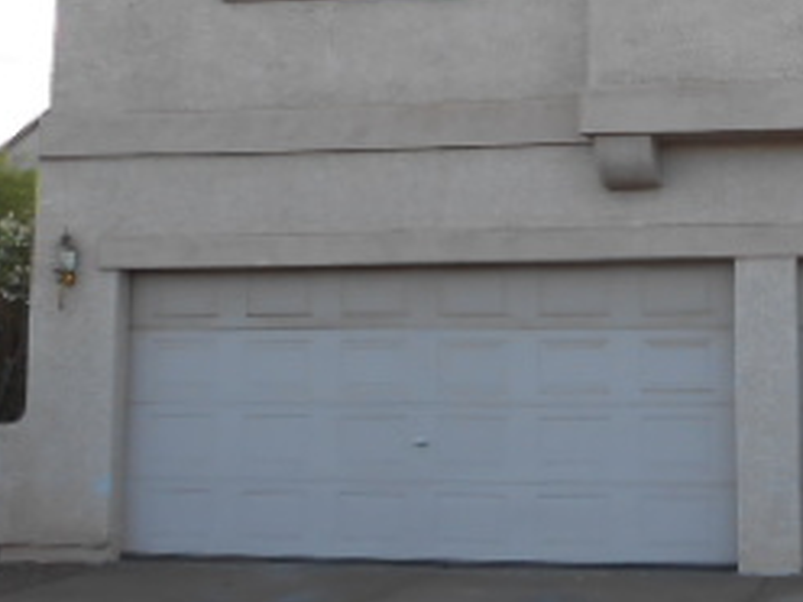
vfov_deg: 21.7
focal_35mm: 67
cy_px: 136
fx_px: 1554
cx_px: 729
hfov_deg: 27.9
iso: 80
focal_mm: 4.6
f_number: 3.5
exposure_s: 1/250
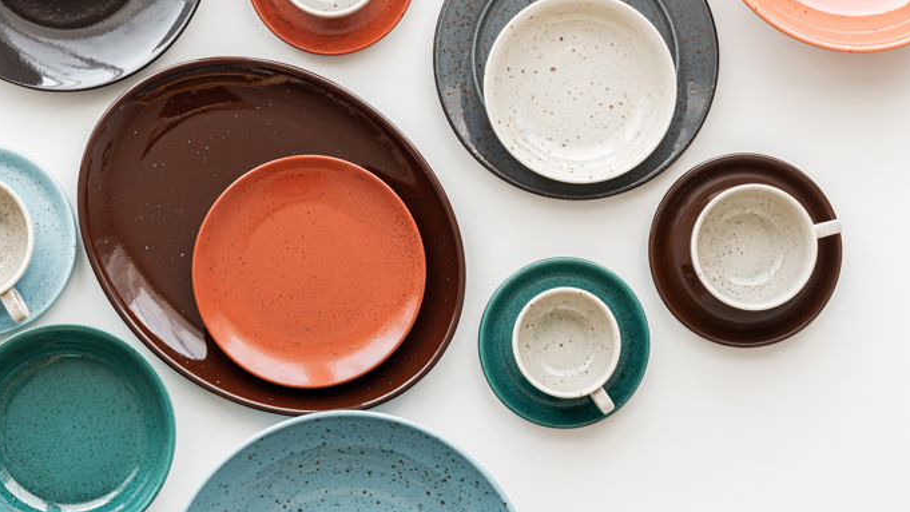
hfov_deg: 24.5
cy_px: 275
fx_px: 2099
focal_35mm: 87
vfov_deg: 13.9
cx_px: 457
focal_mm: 55
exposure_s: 1/60
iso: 400
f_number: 4
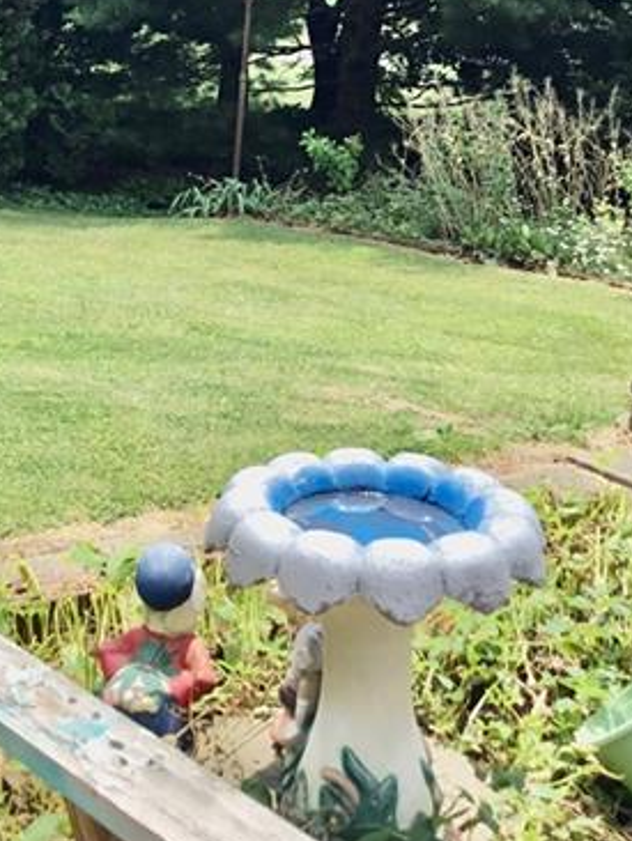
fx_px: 1580
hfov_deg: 22.3
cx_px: 131
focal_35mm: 65
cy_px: 154
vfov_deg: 29.1
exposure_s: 1/612
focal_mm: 3.3
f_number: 2.4
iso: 25
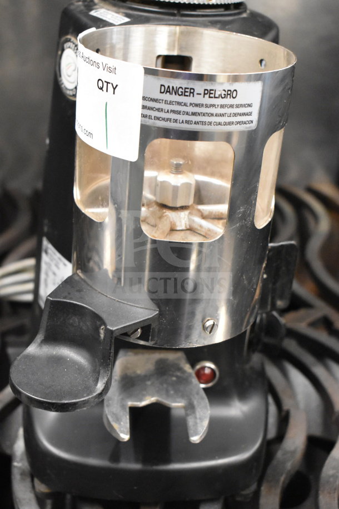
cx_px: 170
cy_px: 254
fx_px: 763
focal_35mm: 54
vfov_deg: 36.9
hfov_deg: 25.1
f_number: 4.8
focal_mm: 36
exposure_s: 1/80
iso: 6400
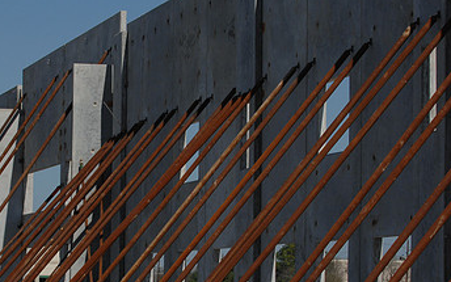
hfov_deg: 11.6
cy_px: 214
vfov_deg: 7.3
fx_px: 2212
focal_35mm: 180
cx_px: 132
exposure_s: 1/800
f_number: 10
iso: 200
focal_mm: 70
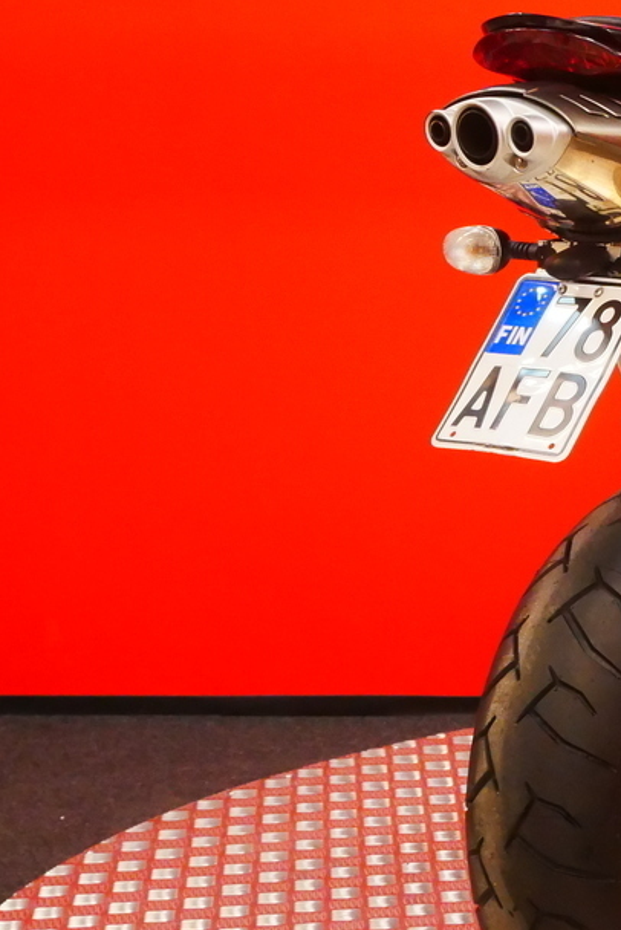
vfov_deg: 16.6
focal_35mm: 123
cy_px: 333
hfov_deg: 10.6
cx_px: 1014
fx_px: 3179
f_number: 5.2
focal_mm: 25
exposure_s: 1/125
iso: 2500
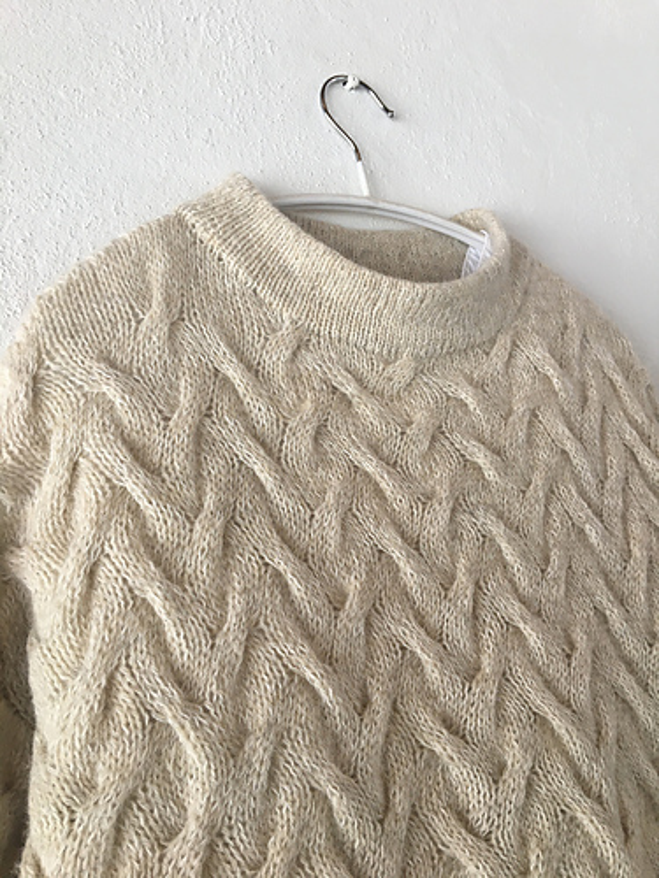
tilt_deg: +7.3
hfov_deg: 48.2
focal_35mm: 29
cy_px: 439
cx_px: 330
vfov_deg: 61.7
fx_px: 736
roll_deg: +5.7
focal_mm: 4.15
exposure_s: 1/33
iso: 25
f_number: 2.2
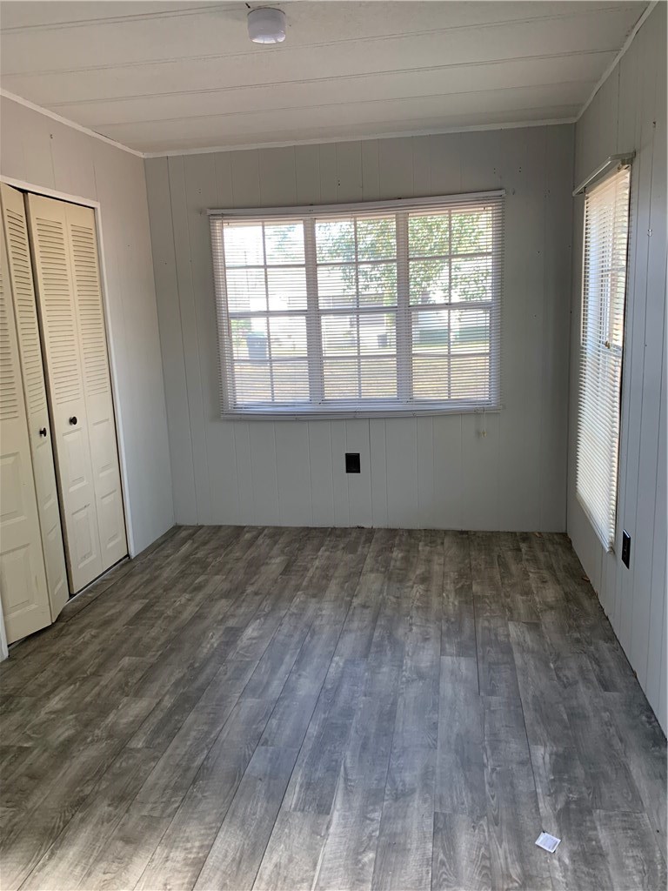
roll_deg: +2.5
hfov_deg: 53.1
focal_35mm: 26
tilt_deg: -10.4
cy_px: 446
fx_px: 669
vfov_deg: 67.3
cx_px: 334
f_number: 1.8
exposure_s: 1/115
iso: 100
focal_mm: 4.25
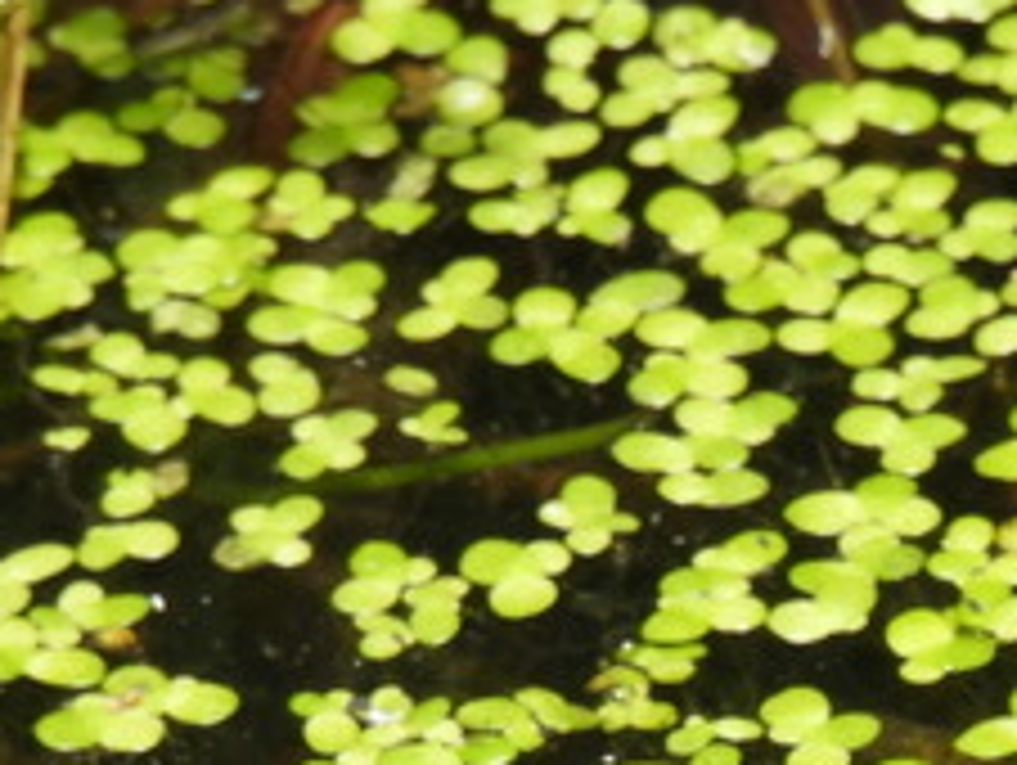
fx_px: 105496
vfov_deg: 0.4
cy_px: 1170
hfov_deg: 0.6
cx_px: 839
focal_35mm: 3587
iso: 100
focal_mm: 170
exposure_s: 1/160
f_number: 5.6
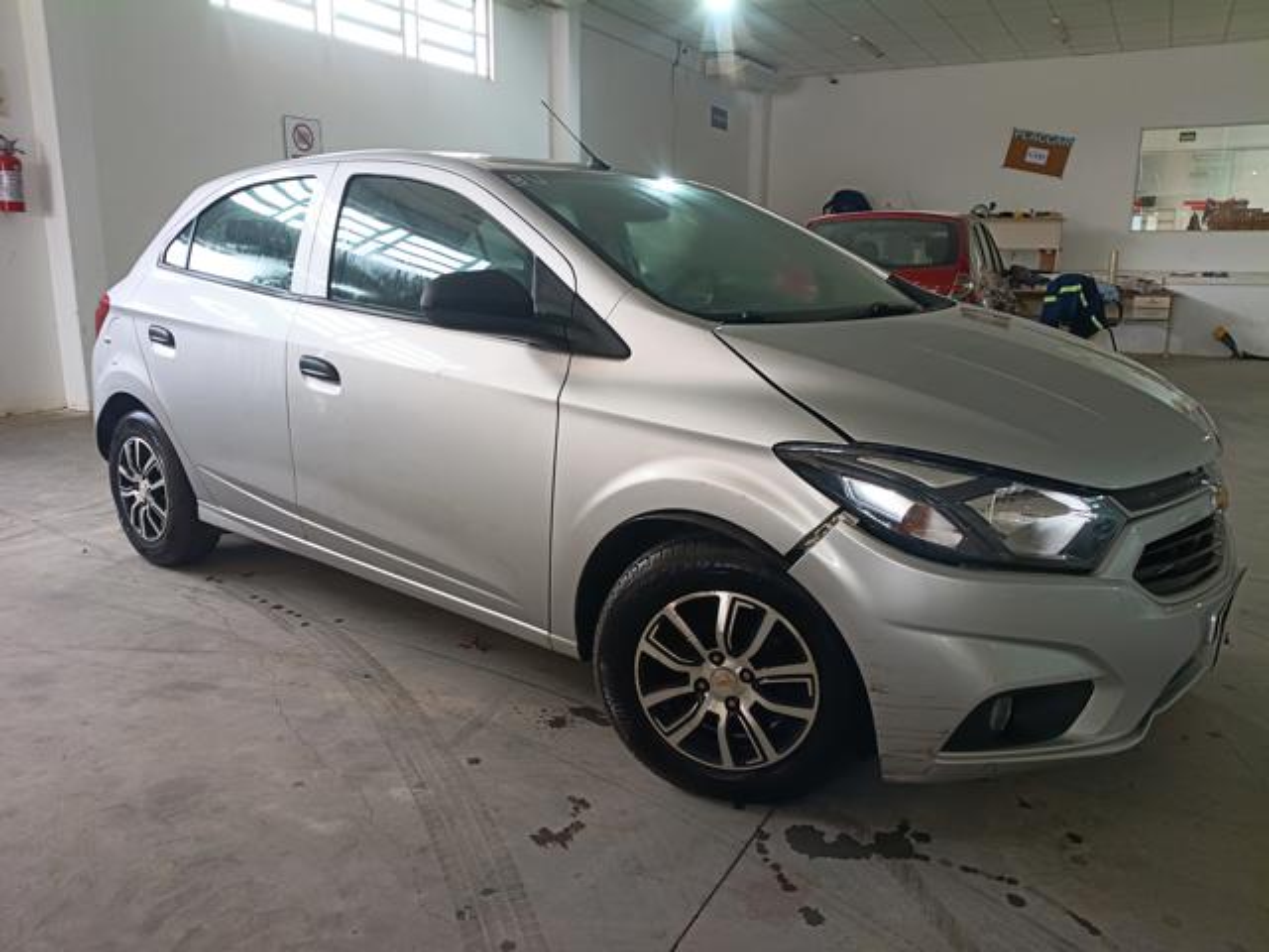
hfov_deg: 67.3
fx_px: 953
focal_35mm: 26
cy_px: 476
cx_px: 634
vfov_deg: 53.1
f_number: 1.8
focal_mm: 4.81
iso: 410
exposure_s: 1/60.1
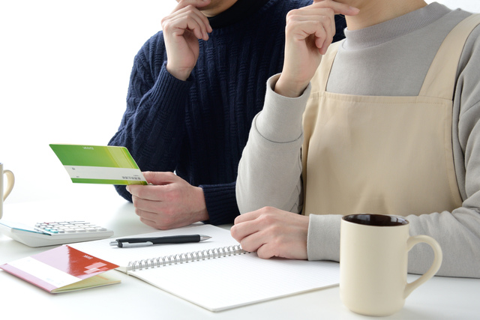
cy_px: 160
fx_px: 747
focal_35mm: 56
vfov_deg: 24.2
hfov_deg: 35.6
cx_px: 240
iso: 640
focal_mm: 56
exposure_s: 1/80
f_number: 13
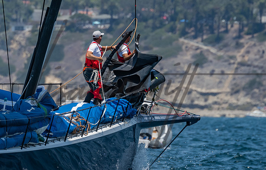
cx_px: 142
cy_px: 38
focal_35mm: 1013
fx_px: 7396
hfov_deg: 2.1
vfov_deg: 1.3
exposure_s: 1/1600
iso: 320
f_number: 5.6
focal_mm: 400
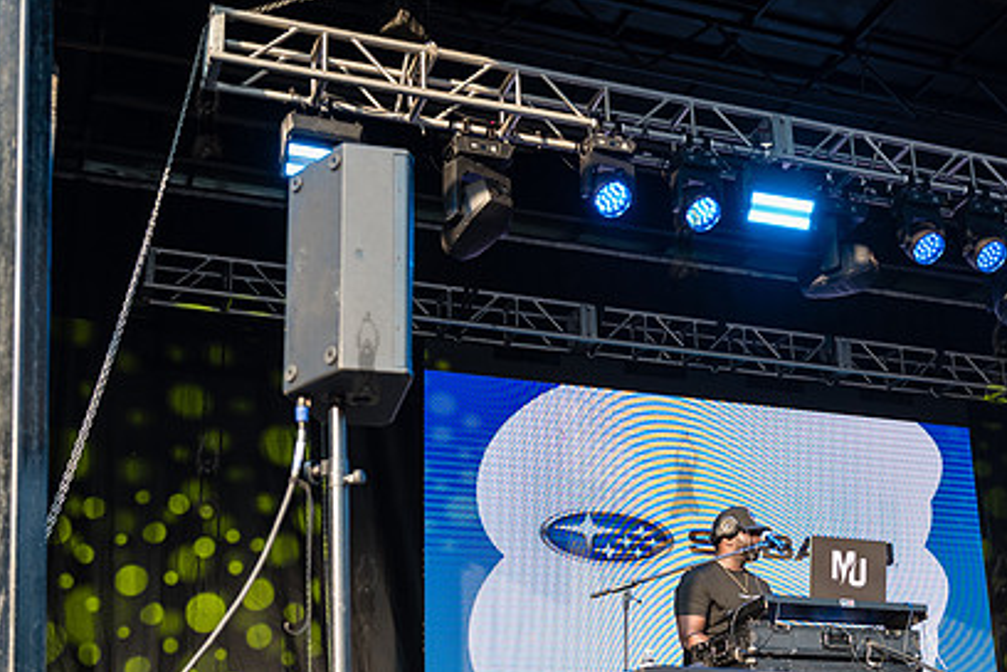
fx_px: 1510
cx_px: 684
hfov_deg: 36.4
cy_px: 473
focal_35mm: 54
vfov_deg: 24.9
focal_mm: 38
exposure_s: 1/500
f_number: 3.5
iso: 500
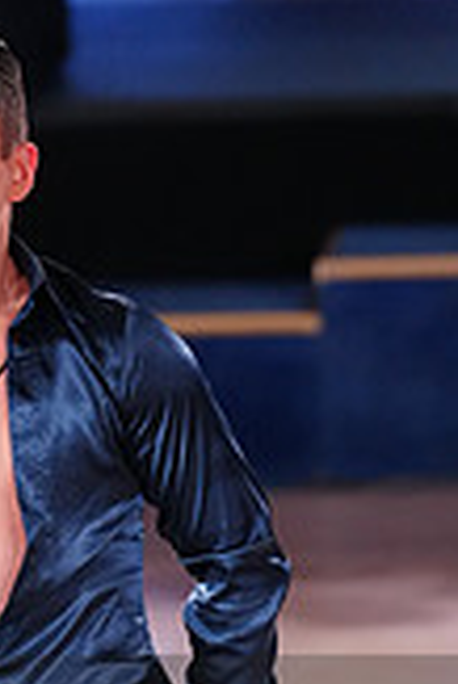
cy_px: 797
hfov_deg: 2.5
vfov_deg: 3.8
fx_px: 10435
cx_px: -86
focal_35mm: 548
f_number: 3.5
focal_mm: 154
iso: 3200
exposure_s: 1/500
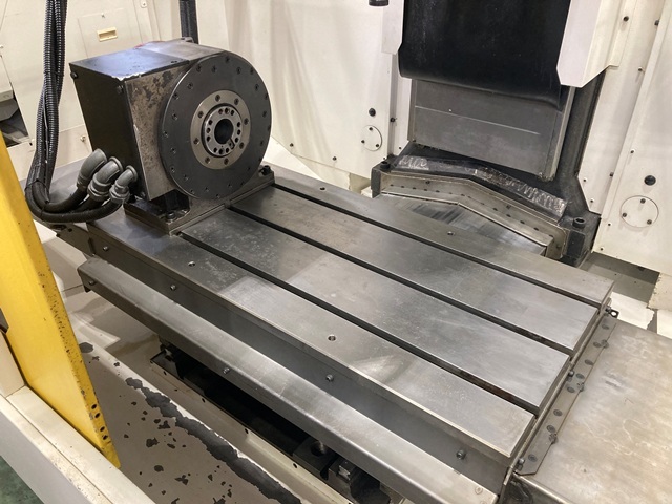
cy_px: 252
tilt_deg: -33.7
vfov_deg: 49.7
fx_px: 544
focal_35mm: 28
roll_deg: +0.7
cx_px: 336
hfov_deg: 63.4
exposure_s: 1/60
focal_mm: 3.99
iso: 200
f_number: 1.8
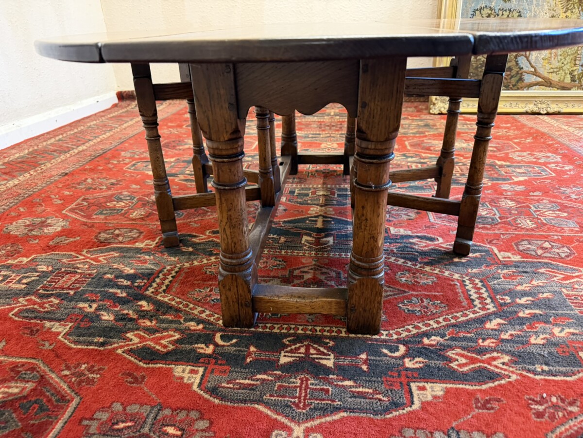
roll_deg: +2.7
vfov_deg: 56.8
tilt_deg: -27.3
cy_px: 219
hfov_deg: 71.6
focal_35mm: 24
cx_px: 292
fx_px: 404
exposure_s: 1/50
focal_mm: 6.76
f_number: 1.78
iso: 500
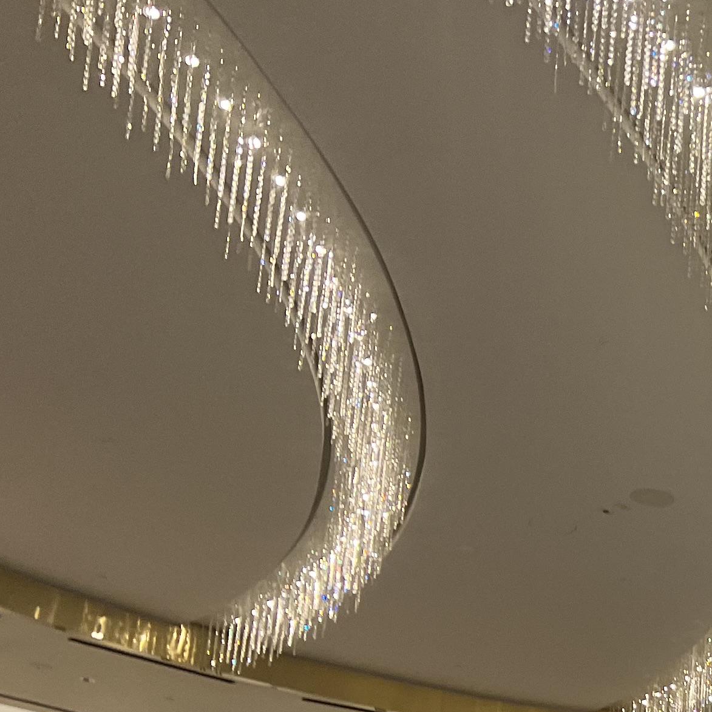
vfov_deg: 20.5
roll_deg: -0.4
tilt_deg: +11.5
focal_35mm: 79
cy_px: 847
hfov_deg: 19.7
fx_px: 1838
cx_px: 986
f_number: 1.5
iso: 125
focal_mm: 5.7
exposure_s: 1/120
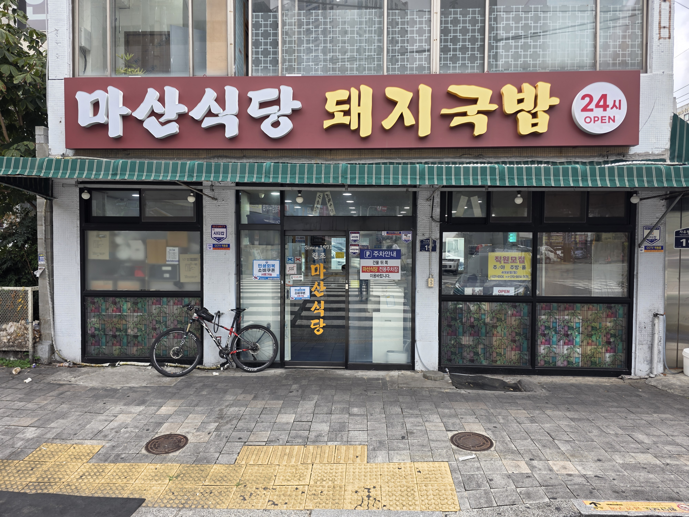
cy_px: 258
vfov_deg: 58.9
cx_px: 344
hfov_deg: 73.9
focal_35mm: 23
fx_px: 458
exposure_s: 1/120
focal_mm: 6.3
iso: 32
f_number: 1.7
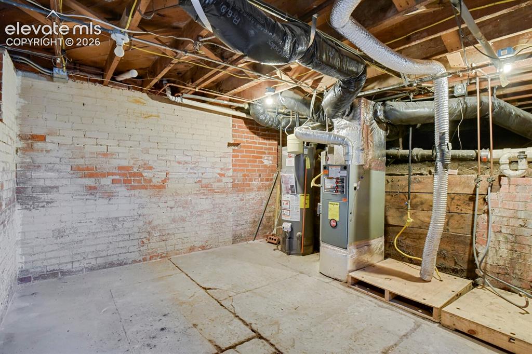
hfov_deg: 93.3
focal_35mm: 17
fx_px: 251
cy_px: 177
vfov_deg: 70.4
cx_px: 266
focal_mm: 17
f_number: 8
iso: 12800
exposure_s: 1/5
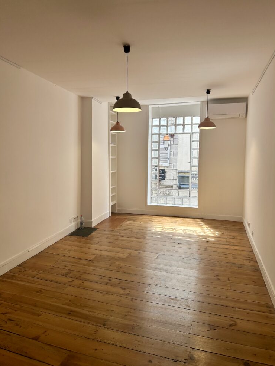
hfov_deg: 51.4
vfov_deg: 65.3
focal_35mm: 27
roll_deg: +0.2
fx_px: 286
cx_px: 142
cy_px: 178
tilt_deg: -4.0
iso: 40
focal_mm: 5.7
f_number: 1.5
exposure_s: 1/289
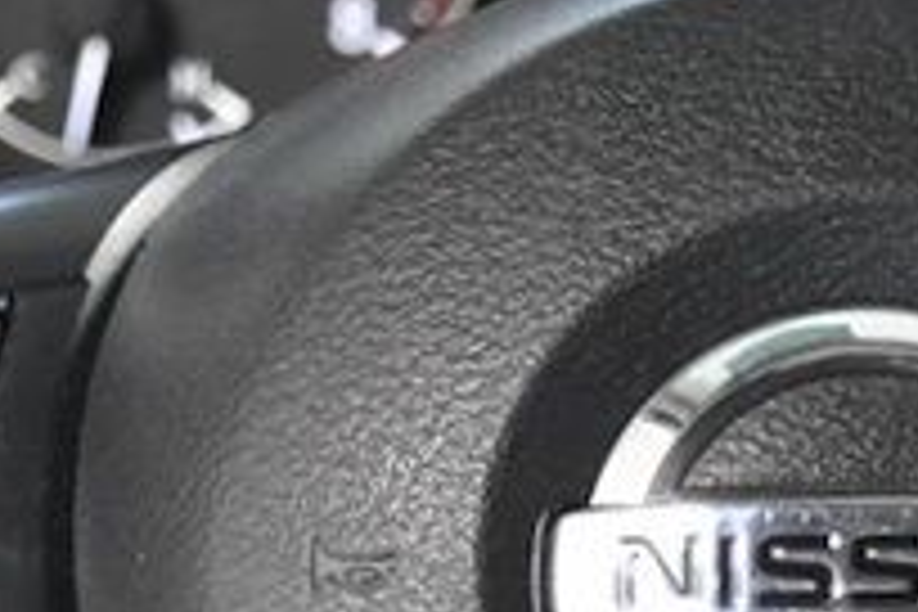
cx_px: 882
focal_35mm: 226
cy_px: 1082
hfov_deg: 9.1
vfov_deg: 6.0
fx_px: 5763
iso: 2500
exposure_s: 1/200
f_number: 4
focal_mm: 30
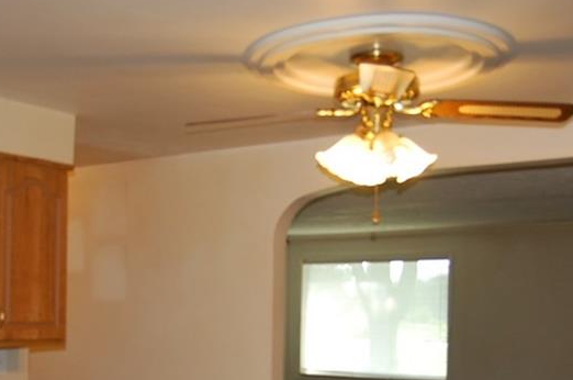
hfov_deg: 37.3
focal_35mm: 53
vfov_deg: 24.8
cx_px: 213
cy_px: 326
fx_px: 842
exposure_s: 1/60
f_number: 3.5
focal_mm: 18
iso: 400
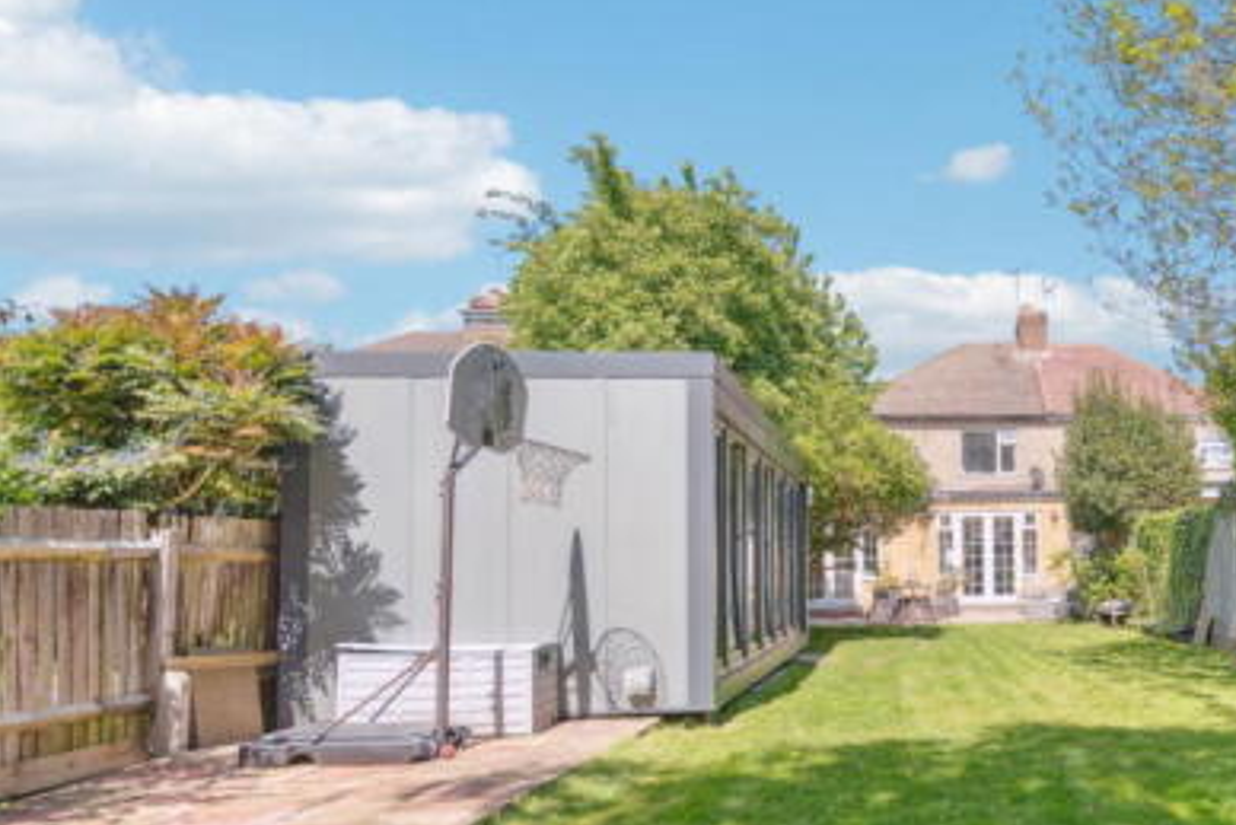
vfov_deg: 46.0
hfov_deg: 60.2
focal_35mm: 27
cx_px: 1040
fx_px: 927
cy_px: 632
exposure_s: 1/400
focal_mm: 16
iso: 640
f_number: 5
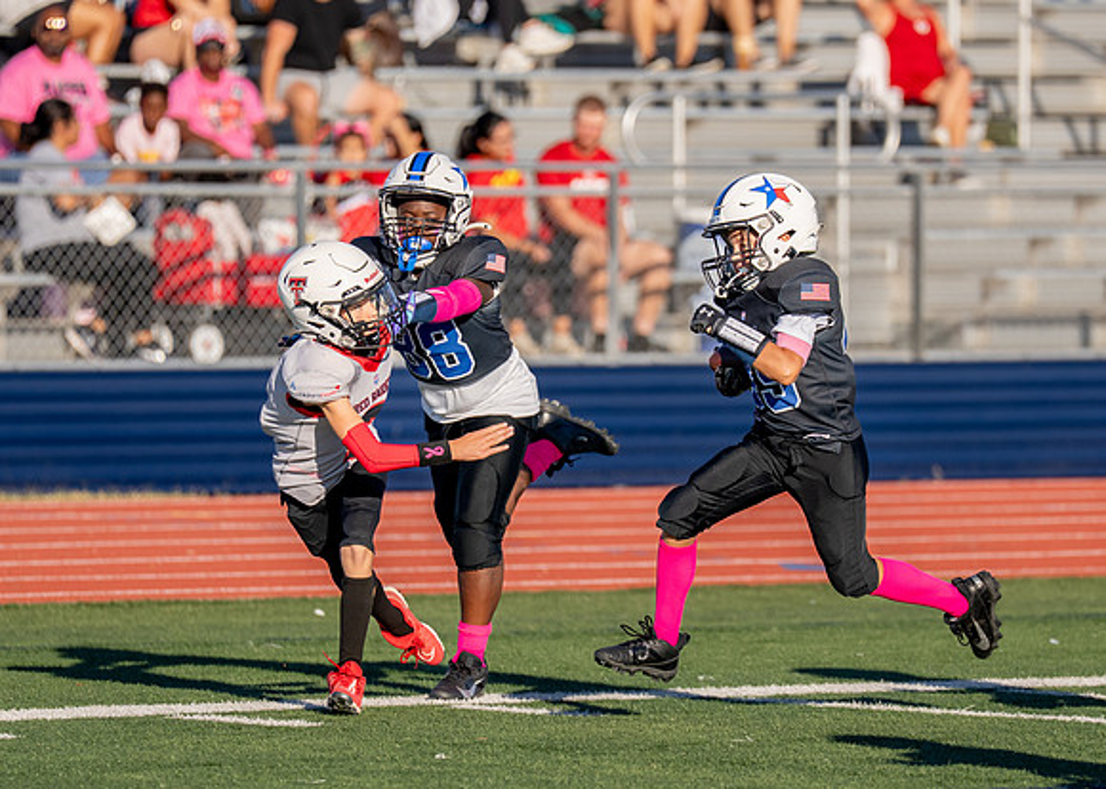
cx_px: 701
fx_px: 12282
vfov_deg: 3.7
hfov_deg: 5.2
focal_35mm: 391
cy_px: 434
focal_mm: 200
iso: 160
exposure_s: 1/3200
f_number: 2.8
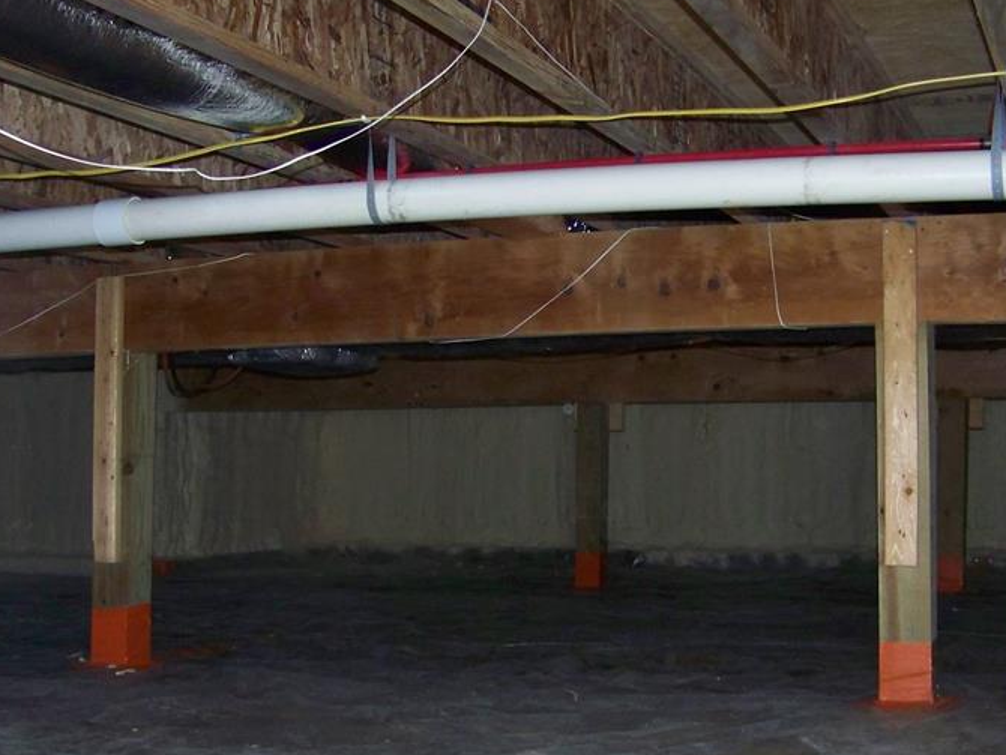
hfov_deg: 34.9
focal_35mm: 55
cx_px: 489
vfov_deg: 26.4
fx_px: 1599
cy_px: 504
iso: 200
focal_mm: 5.85
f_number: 2.8
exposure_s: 1/30
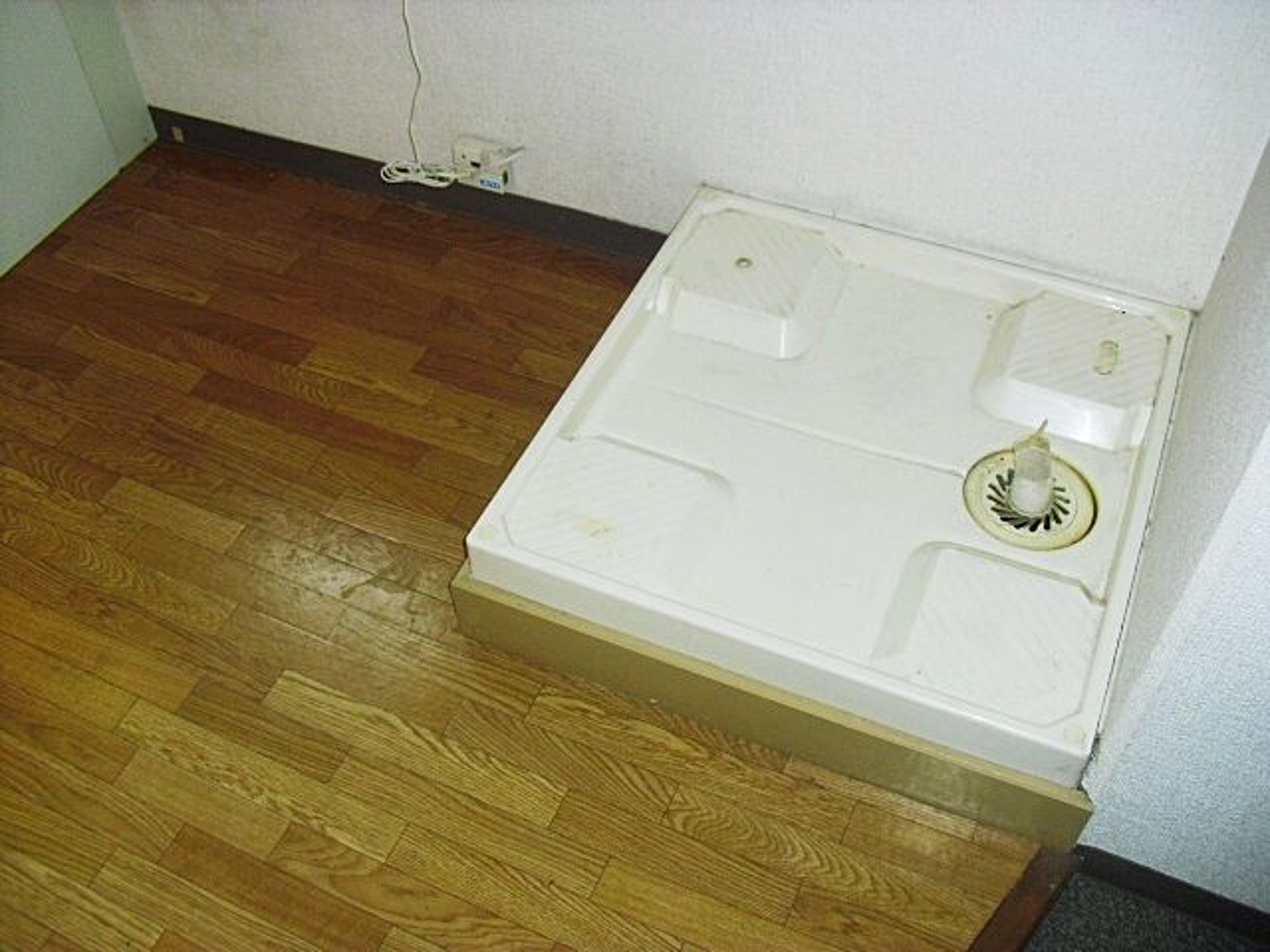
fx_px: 1321
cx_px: 635
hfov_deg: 51.4
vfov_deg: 39.7
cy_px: 476
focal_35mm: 36
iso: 100
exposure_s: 1/60
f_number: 3.1
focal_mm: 6.3
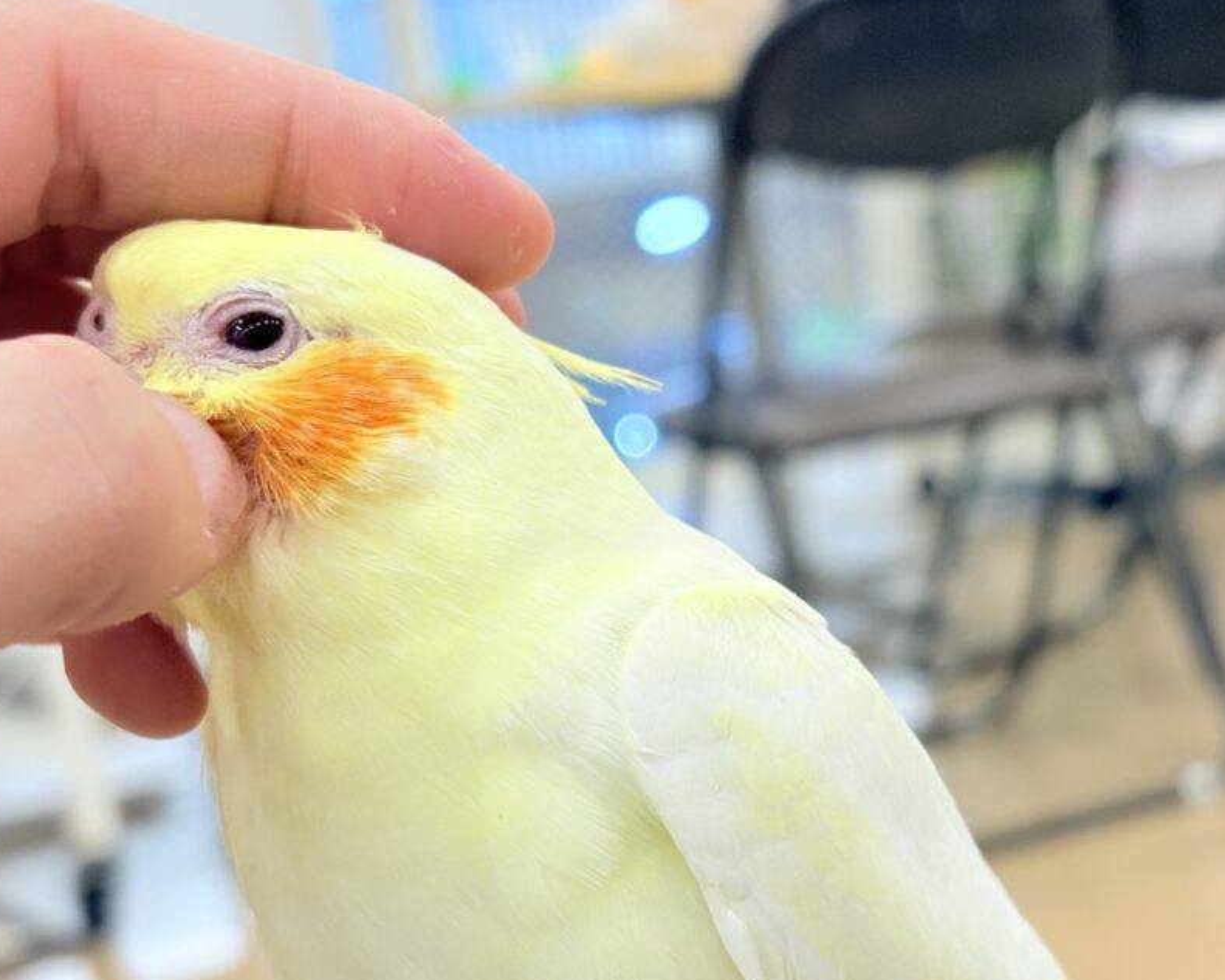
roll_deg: +8.5
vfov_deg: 19.9
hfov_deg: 24.6
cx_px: 807
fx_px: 2792
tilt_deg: -10.5
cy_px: 635
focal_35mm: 77
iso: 100
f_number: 1.6
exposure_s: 1/100
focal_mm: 5.96
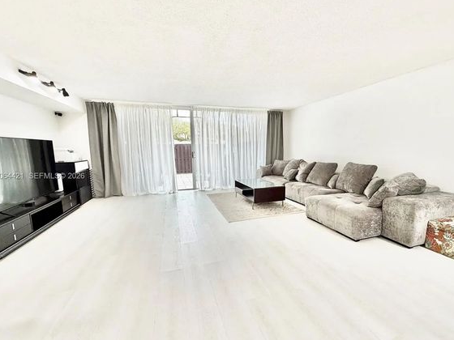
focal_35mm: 16
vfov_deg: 78.1
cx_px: 243
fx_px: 210
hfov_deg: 94.3
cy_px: 176
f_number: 2.2
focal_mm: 2.22
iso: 250
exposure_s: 1/120
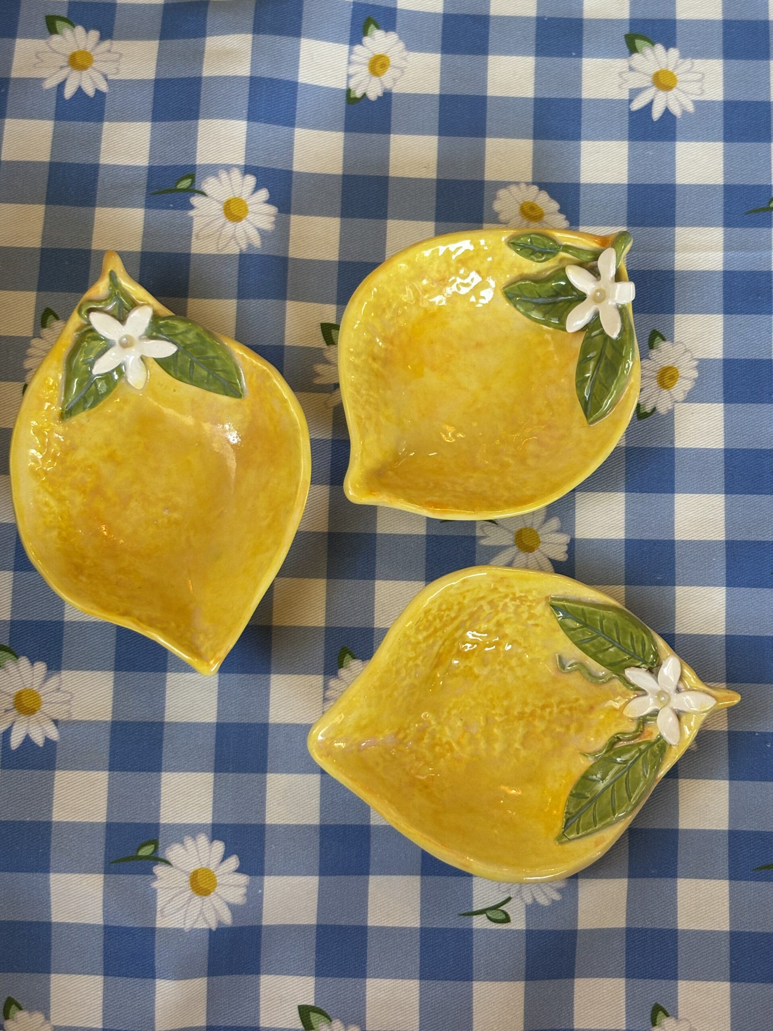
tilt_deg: -74.8
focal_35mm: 52
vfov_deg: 36.8
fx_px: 1548
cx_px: 386
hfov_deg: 28.0
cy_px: 516
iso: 64
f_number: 1.6
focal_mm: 5.96
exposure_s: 1/50
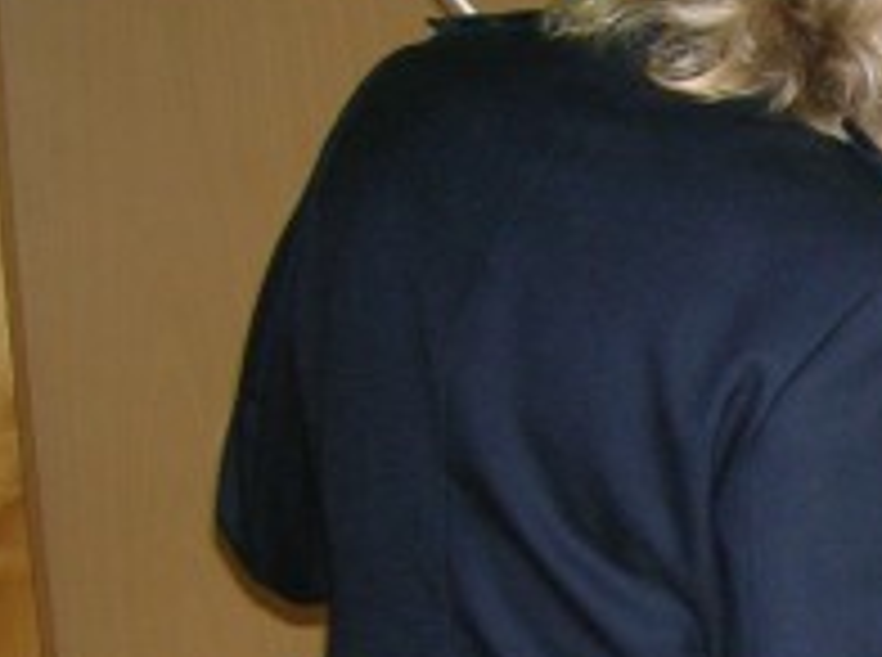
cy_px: 648
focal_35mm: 111
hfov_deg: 16.3
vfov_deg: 13.1
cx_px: 1310
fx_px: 2821
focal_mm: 5.7
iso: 94
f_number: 2.9
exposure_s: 1/60.1
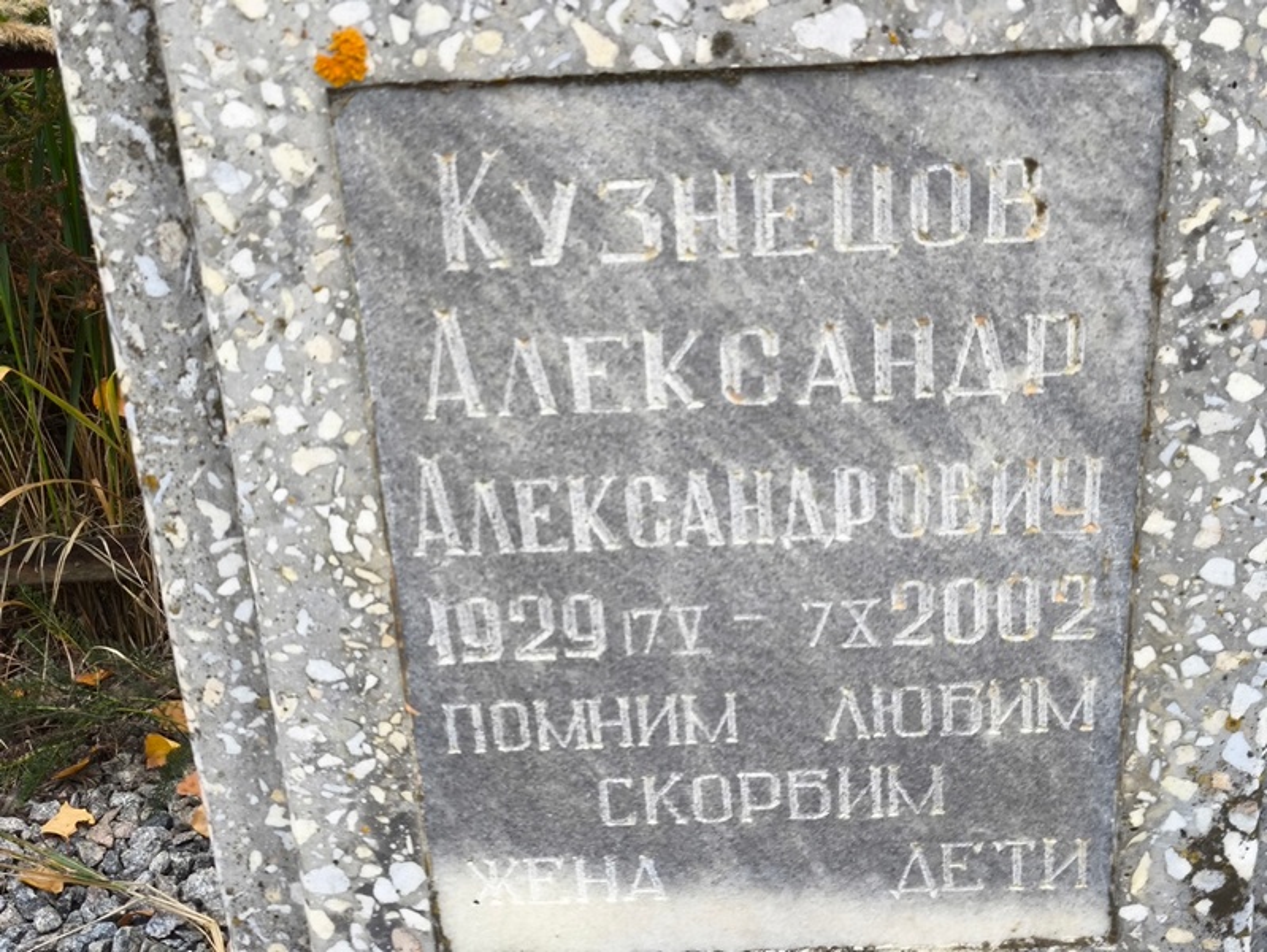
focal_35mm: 50
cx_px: 634
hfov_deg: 38.2
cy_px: 476
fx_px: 1831
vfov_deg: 29.1
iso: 50
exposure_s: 1/173
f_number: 1.7
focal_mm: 4.71
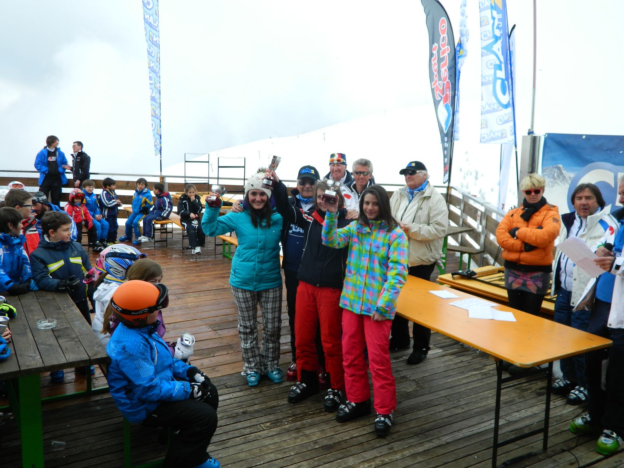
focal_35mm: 31
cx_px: 312
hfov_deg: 58.4
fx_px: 559
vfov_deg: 45.4
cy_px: 234
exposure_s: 1/800
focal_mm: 5.6
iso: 80
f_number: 3.2
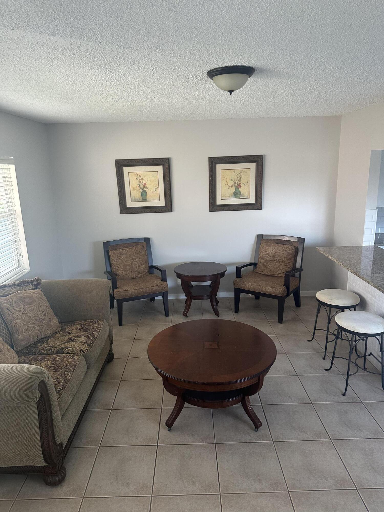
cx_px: 192
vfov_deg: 71.6
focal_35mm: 24
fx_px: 355
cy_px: 256
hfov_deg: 56.8
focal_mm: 6.86
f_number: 1.78
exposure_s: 1/62
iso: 250
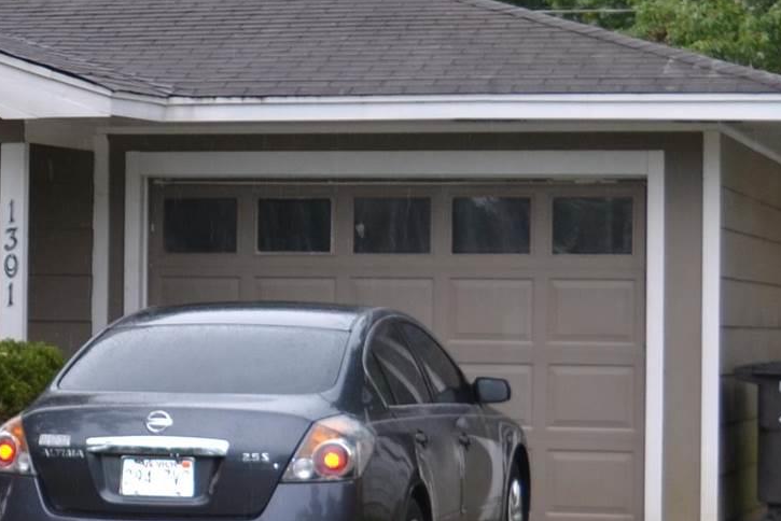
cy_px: 272
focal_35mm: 146
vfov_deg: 9.4
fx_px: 3171
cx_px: -248
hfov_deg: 13.5
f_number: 4
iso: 100
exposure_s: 1/200
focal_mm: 23
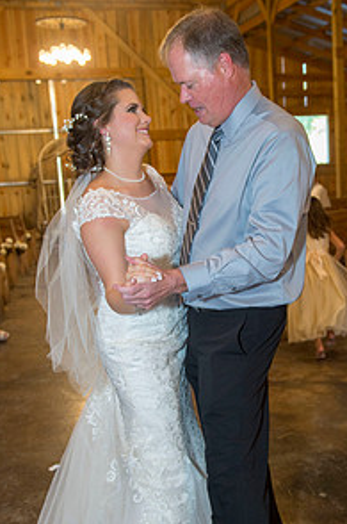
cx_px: 230
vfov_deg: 40.3
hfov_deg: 27.3
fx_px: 711
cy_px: 298
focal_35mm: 49
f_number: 4
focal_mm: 32
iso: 1600
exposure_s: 1/125
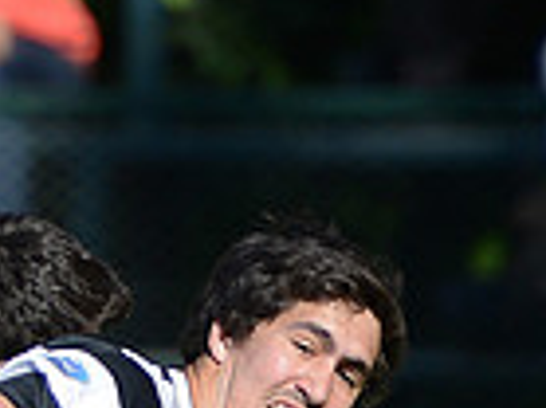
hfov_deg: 1.8
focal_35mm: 1083
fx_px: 17067
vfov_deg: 1.4
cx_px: 24
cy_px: 575
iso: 320
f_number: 4
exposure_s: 1/2000
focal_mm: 270
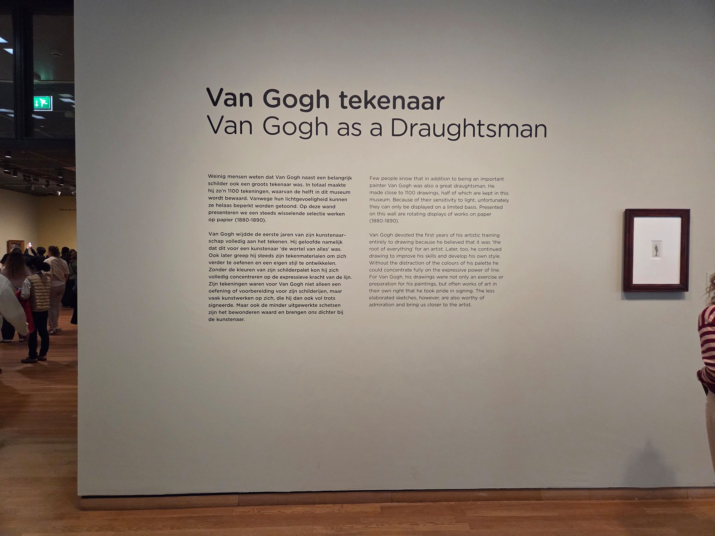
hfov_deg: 73.9
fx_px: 475
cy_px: 268
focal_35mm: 23
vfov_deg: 58.9
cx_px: 358
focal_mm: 5.4
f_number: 1.8
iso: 1250
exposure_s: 1/120
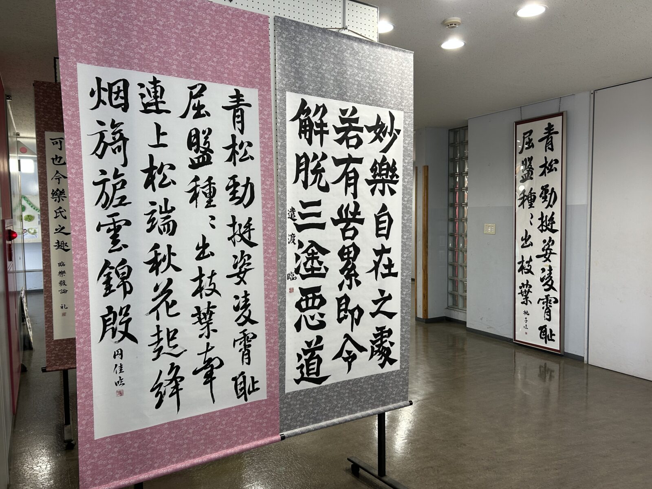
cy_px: 244
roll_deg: +0.9
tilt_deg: -3.4
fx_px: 490
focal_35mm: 26
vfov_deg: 53.1
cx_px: 326
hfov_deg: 67.3
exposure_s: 1/50
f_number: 1.5
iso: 80
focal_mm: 5.7
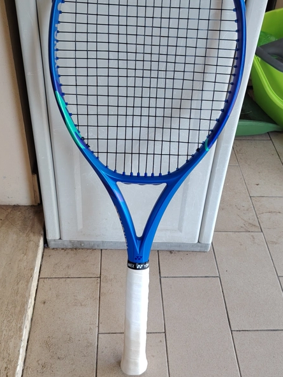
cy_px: 164
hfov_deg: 36.8
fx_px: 425
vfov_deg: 47.7
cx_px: 151
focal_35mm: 39
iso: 222
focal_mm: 5.25
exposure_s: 1/60
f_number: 1.75
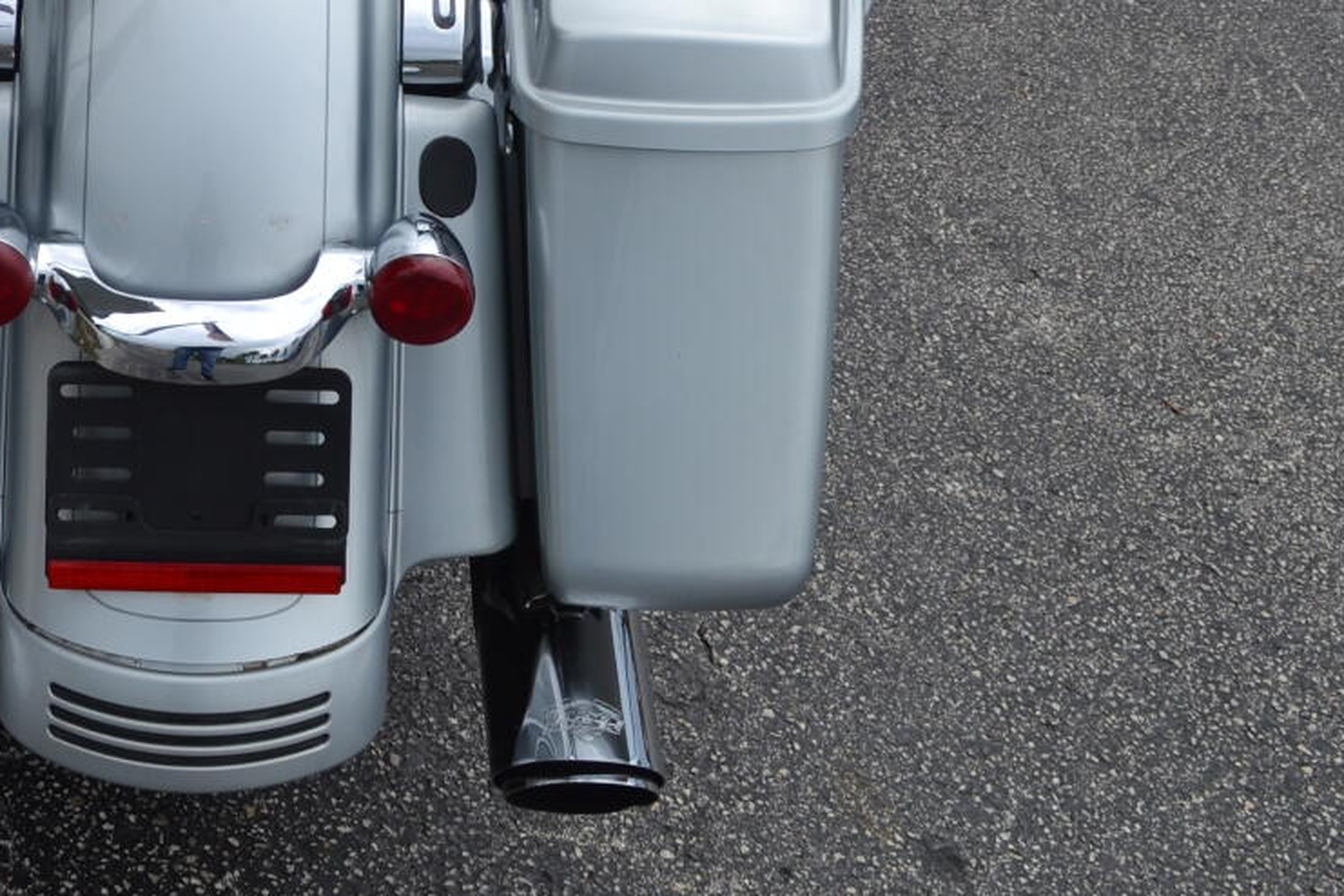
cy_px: -300
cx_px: 230
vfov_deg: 15.9
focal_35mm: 81
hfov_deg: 24.6
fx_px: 3024
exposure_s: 1/250
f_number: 8
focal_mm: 20
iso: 100
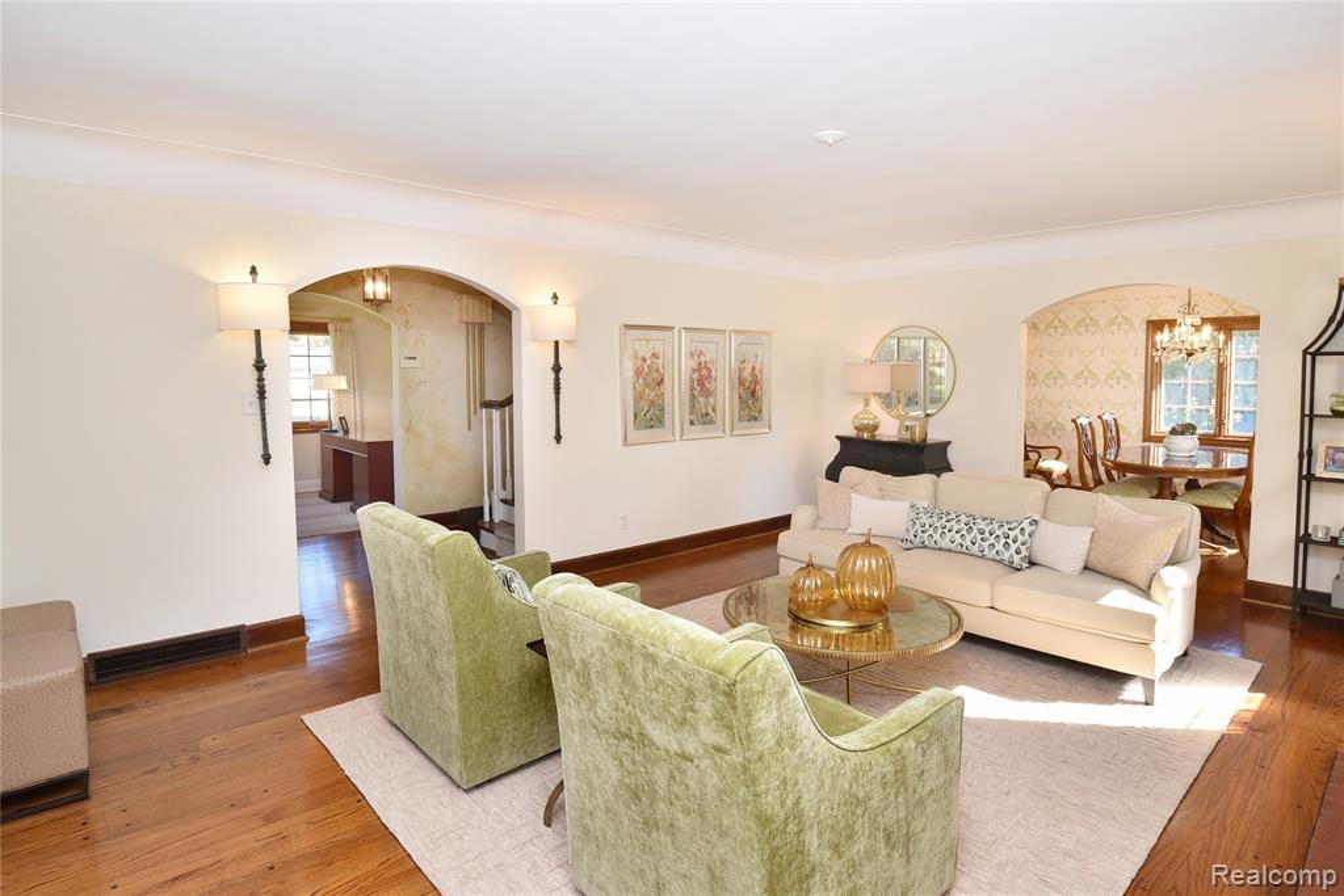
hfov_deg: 93.3
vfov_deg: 70.5
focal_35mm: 17
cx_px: 672
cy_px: 448
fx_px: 635
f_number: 9
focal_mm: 17
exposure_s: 1/60
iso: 800
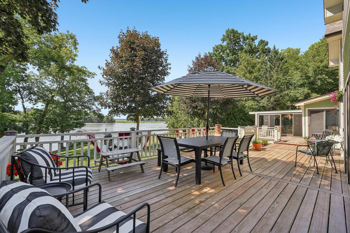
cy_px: 116
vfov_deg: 72.0
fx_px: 160
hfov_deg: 95.0
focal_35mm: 16
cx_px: 175
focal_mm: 16.5
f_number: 7.1
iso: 100
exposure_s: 1/100
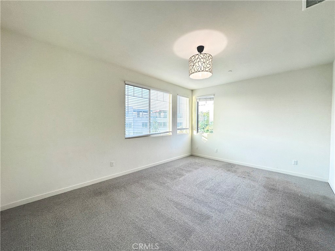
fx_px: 135
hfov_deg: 102.1
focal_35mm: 14
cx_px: 168
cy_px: 126
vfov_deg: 85.7
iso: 125
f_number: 2.2
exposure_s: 1/120
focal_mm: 2.22
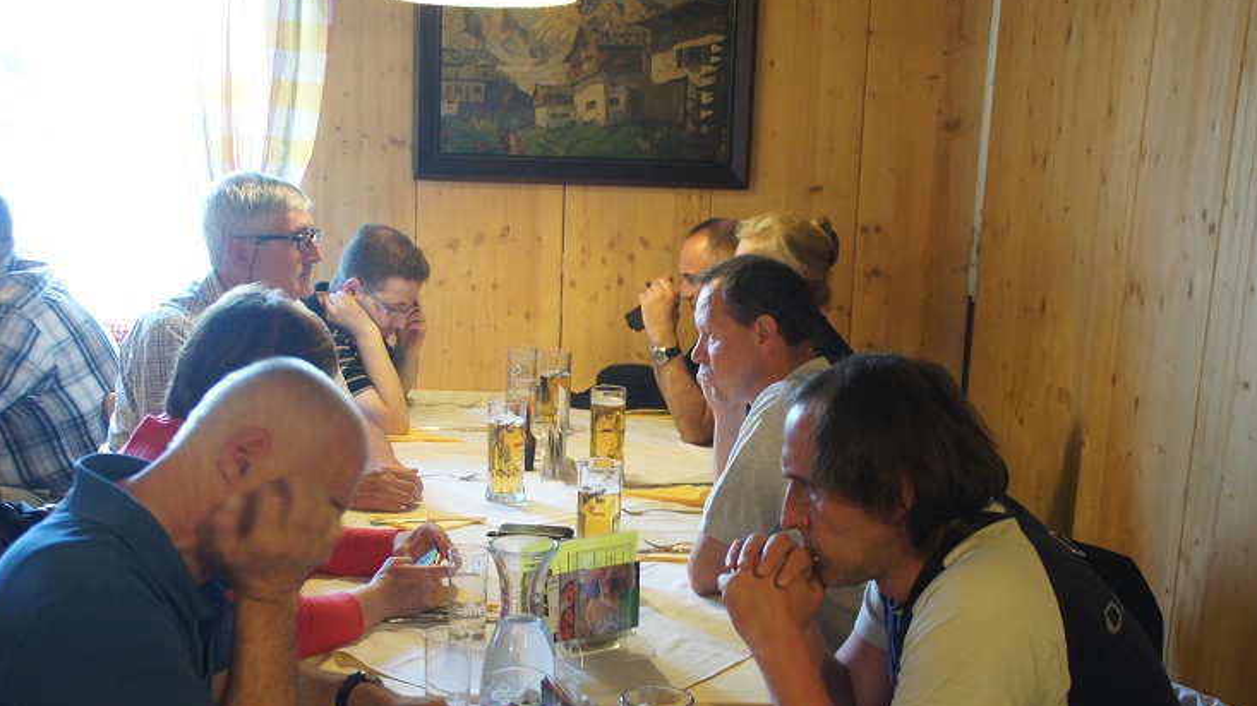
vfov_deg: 24.8
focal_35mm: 48
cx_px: 617
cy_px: 446
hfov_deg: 42.9
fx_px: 1600
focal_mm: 28
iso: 1600
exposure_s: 1/20
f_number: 4
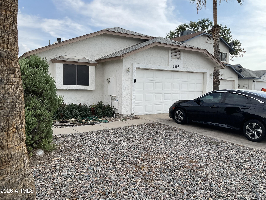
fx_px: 223
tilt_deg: -3.8
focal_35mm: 29
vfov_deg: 48.2
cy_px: 100
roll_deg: -1.5
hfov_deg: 61.7
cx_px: 133
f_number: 1.8
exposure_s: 1/1311
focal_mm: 3
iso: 16
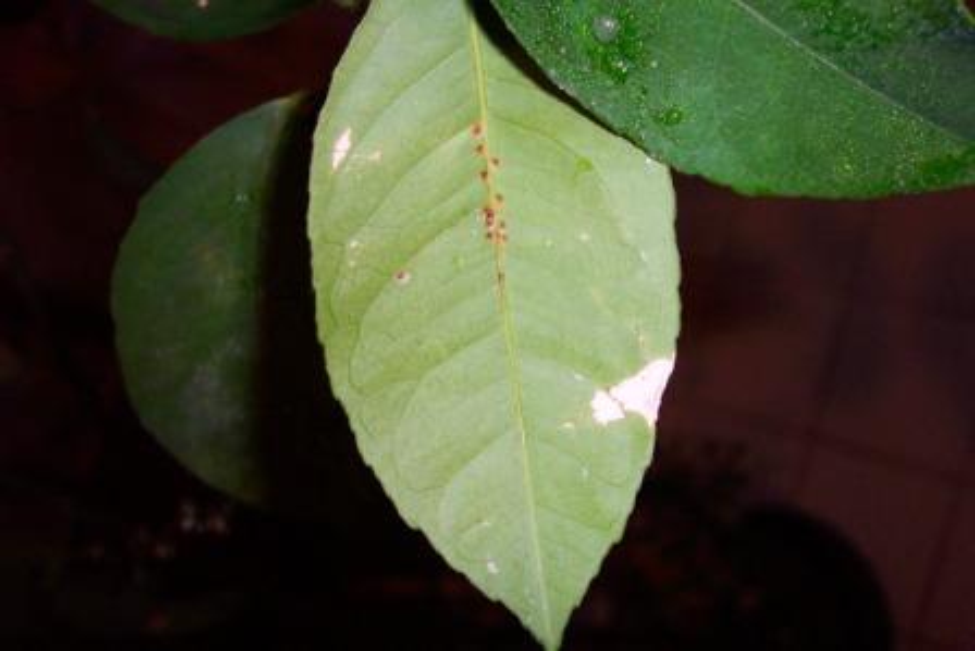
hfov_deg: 54.4
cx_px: 488
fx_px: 948
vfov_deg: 37.9
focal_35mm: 35
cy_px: 326
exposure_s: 1/30
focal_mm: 7.5
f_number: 2.8
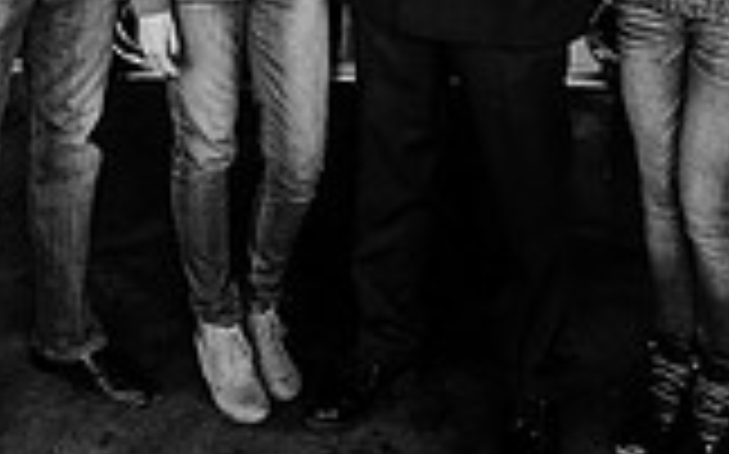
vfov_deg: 16.5
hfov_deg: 30.2
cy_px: -319
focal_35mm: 68
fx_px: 1350
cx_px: 364
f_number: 3.2
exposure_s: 1/250
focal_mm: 24
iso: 250
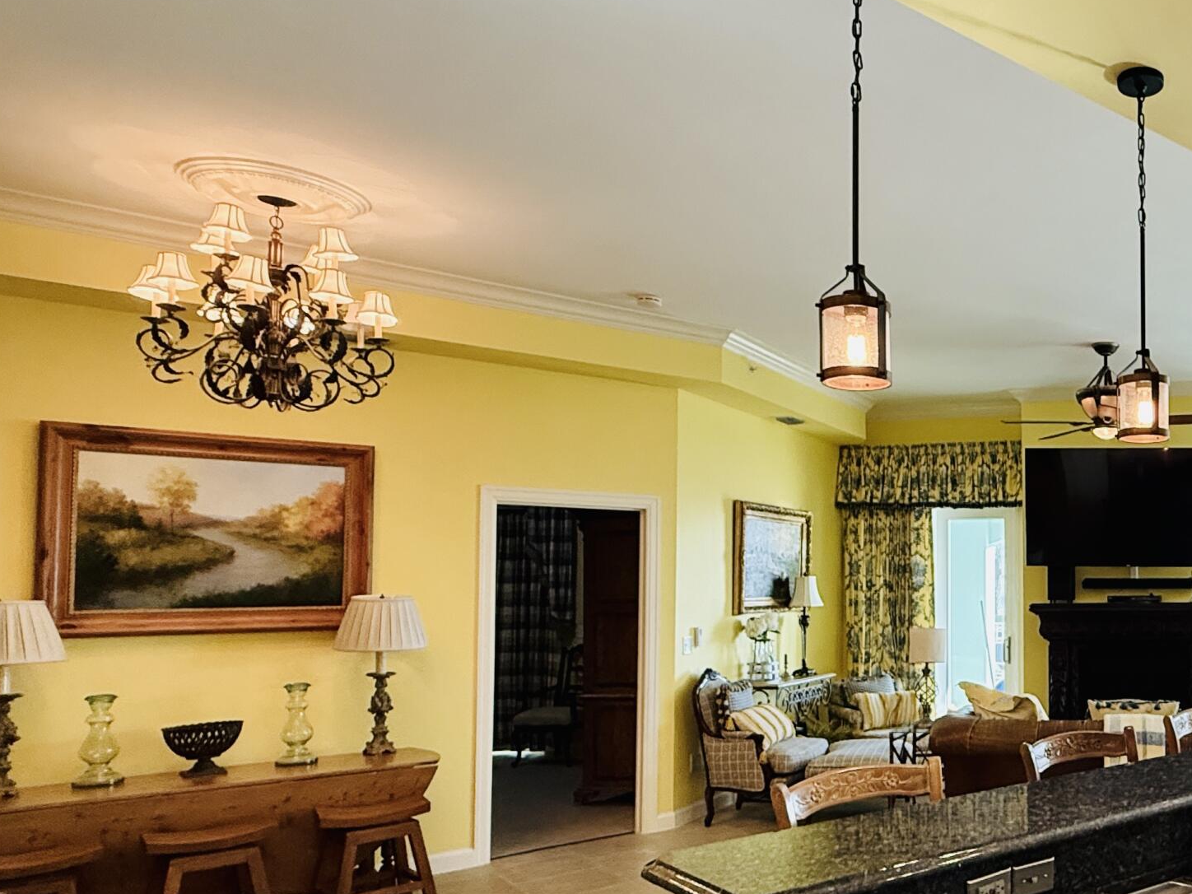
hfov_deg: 52.9
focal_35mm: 29
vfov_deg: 47.9
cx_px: 1105
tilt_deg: +3.2
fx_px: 999
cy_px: 545
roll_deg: -0.1
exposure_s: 1/120
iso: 400
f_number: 2.2
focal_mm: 2.22
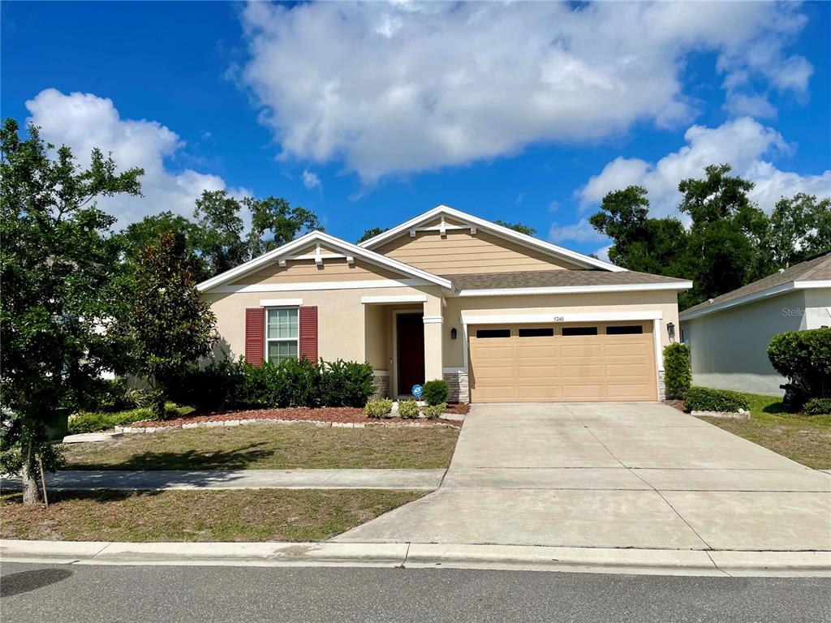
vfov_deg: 53.1
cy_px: 312
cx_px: 416
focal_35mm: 26
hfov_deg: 67.3
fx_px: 624
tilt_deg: +5.4
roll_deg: +1.5
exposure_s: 1/7813
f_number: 1.6
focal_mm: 4.2
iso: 32
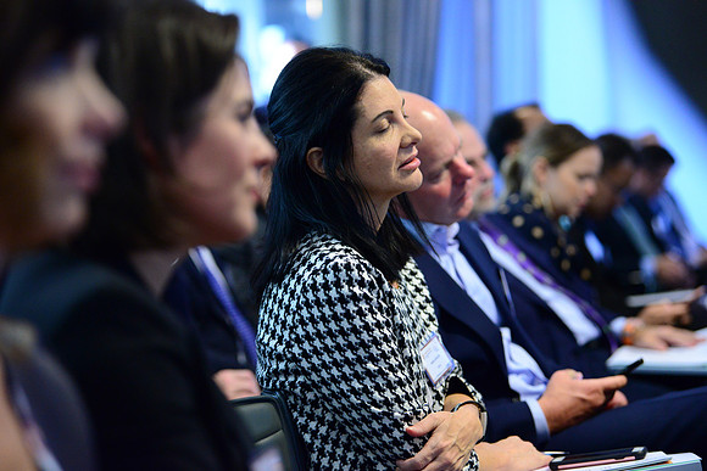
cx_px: 354
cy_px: 236
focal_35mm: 92
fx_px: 1807
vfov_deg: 14.9
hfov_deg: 22.1
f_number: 2.8
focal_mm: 92
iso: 4000
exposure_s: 1/125
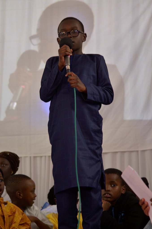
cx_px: 76
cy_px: 114
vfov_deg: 19.5
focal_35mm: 105
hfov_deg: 13.0
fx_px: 668
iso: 640
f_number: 4
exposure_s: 1/50
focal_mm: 70
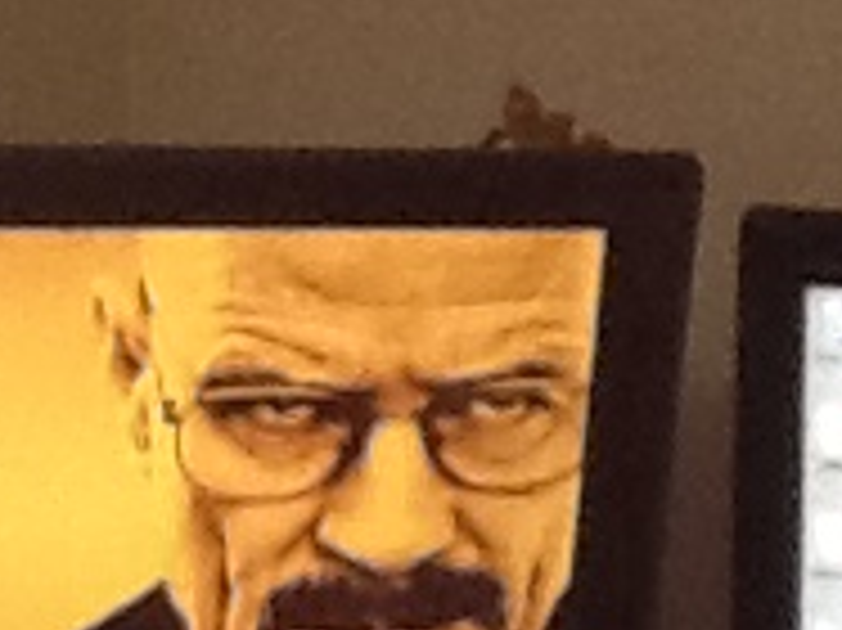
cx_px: 1337
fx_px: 3987
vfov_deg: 9.0
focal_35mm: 164
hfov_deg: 11.5
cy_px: 108
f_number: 2.4
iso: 200
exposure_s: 1/30
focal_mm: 2.03
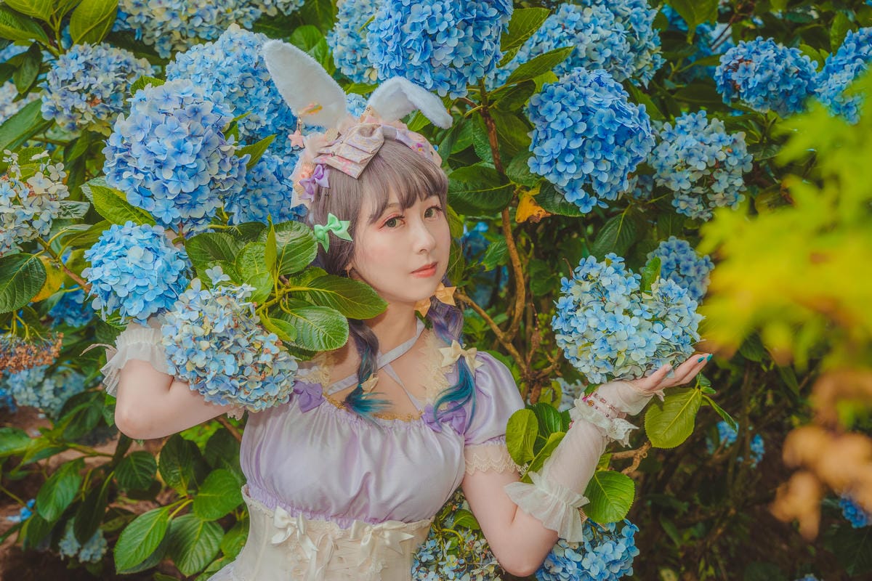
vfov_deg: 27.0
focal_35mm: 50
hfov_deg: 39.6
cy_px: 290
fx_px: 1211
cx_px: 436
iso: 250
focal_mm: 50
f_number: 5.6
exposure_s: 1/200
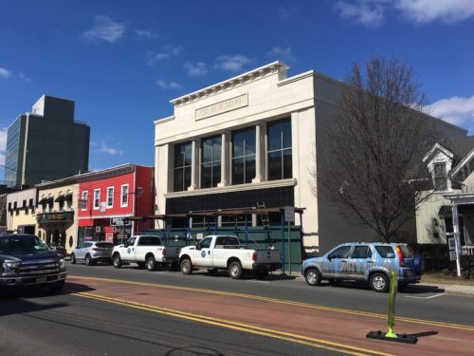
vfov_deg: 48.2
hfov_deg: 61.7
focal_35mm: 29
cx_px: 237
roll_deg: +0.0
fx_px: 397
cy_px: 178
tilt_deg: +8.9
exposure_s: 1/3205
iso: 25
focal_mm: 4.15
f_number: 2.2
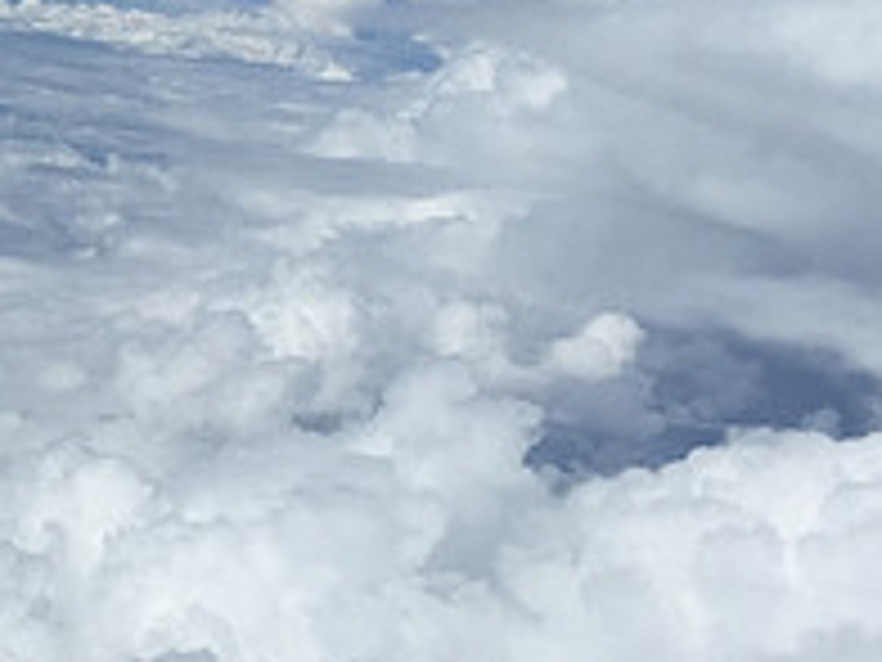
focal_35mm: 86
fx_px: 2191
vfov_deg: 17.1
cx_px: -144
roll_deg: -4.1
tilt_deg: -6.8
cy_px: 155
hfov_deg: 21.3
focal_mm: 4.15
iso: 32
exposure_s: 1/9901
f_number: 2.2
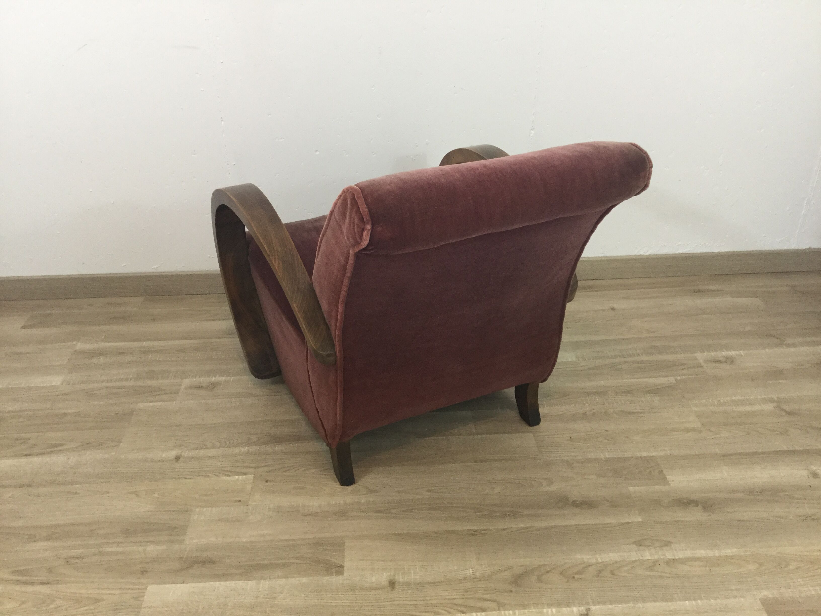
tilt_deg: -30.4
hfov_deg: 58.4
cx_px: 410
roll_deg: -1.6
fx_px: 735
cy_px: 308
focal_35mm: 31
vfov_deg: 45.4
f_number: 2.4
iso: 100
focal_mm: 3.3
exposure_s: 1/33
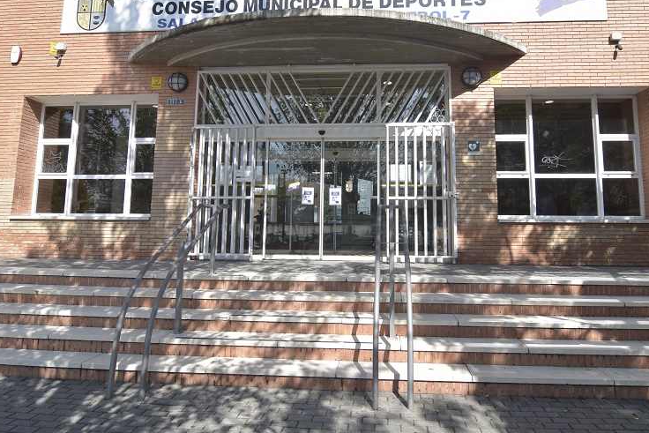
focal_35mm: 22
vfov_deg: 56.9
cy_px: 175
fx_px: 397
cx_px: 358
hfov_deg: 78.3
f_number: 8
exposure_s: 1/250
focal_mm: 12
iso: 200
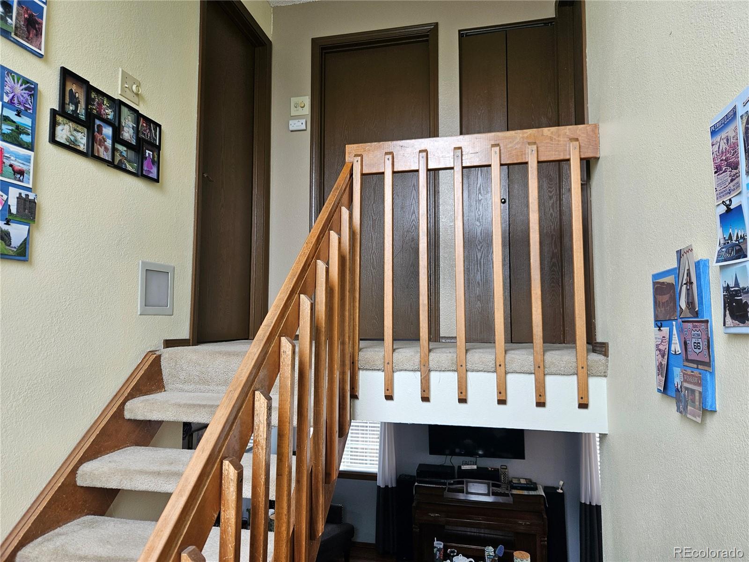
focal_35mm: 23
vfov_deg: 58.9
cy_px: 281
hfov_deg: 73.9
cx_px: 374
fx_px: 498
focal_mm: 5.4
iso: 80
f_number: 1.8
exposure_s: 1/120
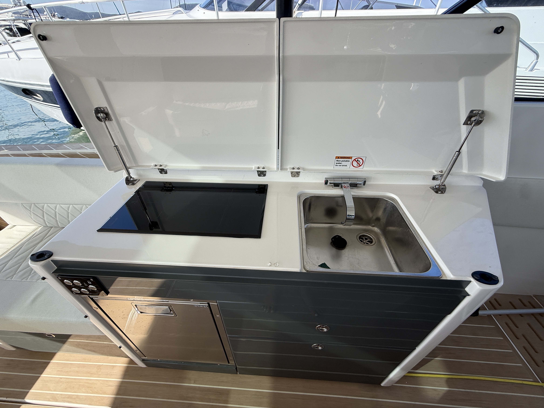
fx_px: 220
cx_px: 272
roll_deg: +1.4
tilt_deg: -37.6
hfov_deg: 102.1
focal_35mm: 14
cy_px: 204
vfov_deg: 85.7
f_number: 2.2
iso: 50
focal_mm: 2.22
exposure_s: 1/574
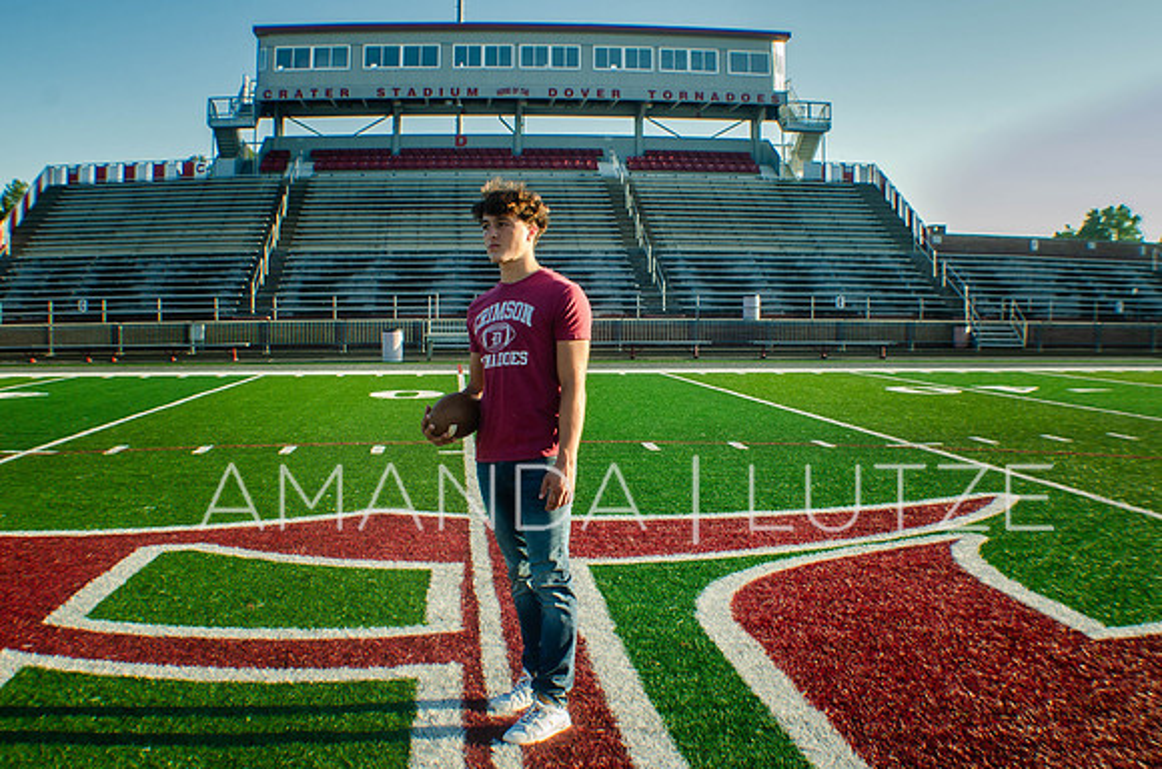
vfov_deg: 25.6
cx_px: 581
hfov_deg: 37.9
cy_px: 384
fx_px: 1691
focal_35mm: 52
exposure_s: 1/200
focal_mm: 35
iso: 200
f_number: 7.1
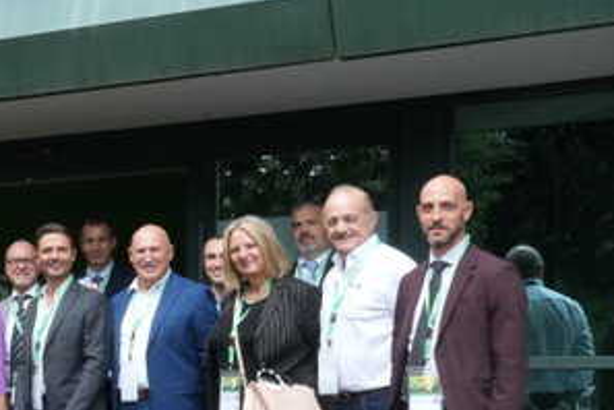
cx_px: -182
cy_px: 349
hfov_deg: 20.8
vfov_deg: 15.2
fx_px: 1518
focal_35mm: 89
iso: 4000
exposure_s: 1/250
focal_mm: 33
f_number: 22
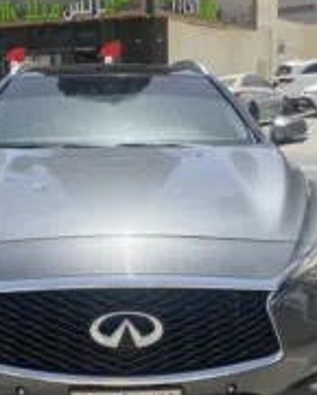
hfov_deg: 27.0
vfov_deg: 33.5
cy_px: 161
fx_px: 656
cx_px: 107
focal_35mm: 56
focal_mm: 4.25
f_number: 1.8
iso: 32
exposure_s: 1/2890
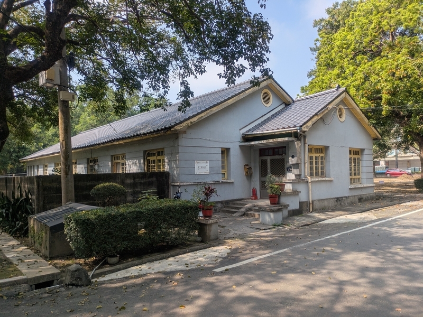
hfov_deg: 69.4
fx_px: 305
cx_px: 212
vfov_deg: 54.9
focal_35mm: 25
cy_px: 158
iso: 49
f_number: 1.89
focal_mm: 5.43
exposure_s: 1/1481
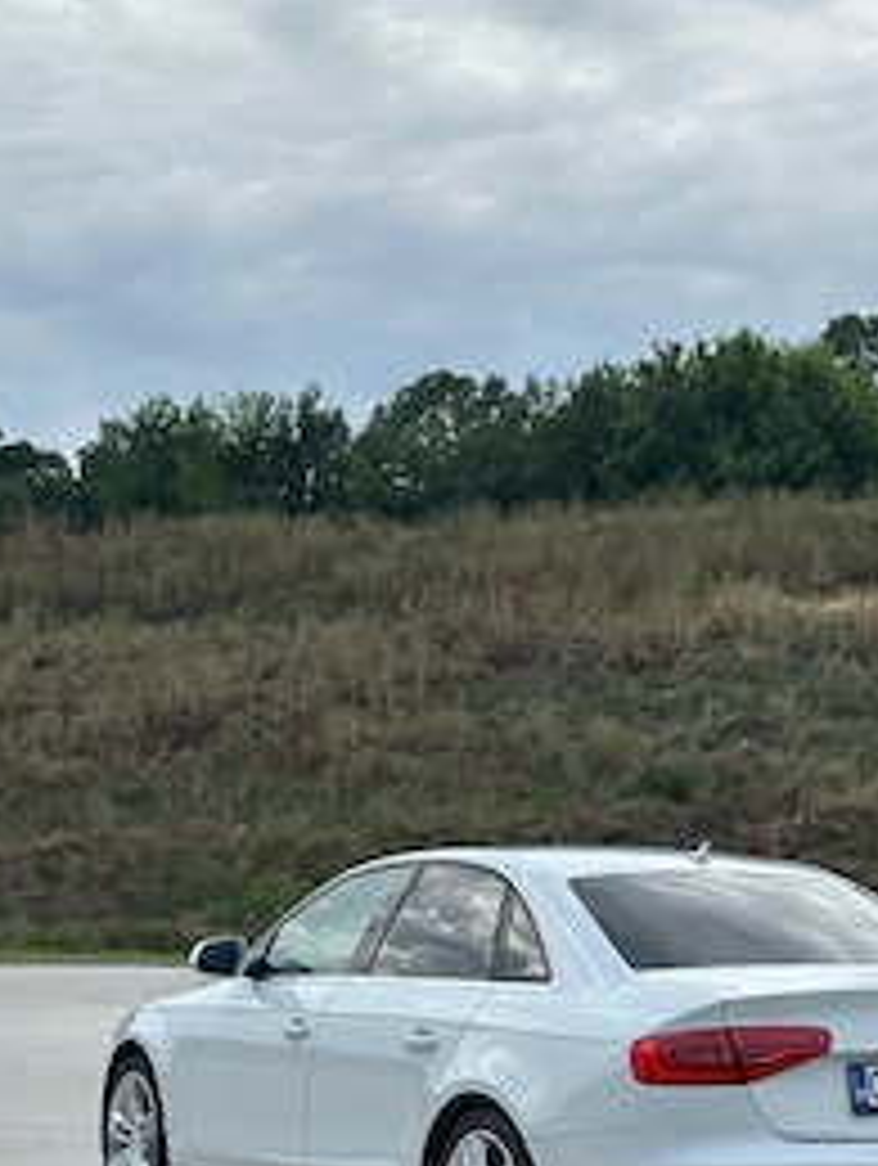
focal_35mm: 74
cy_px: 752
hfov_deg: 19.8
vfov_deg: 26.2
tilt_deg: +3.8
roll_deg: -1.6
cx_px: 630
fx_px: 2496
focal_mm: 6.86
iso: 80
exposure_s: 1/1475
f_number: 1.78
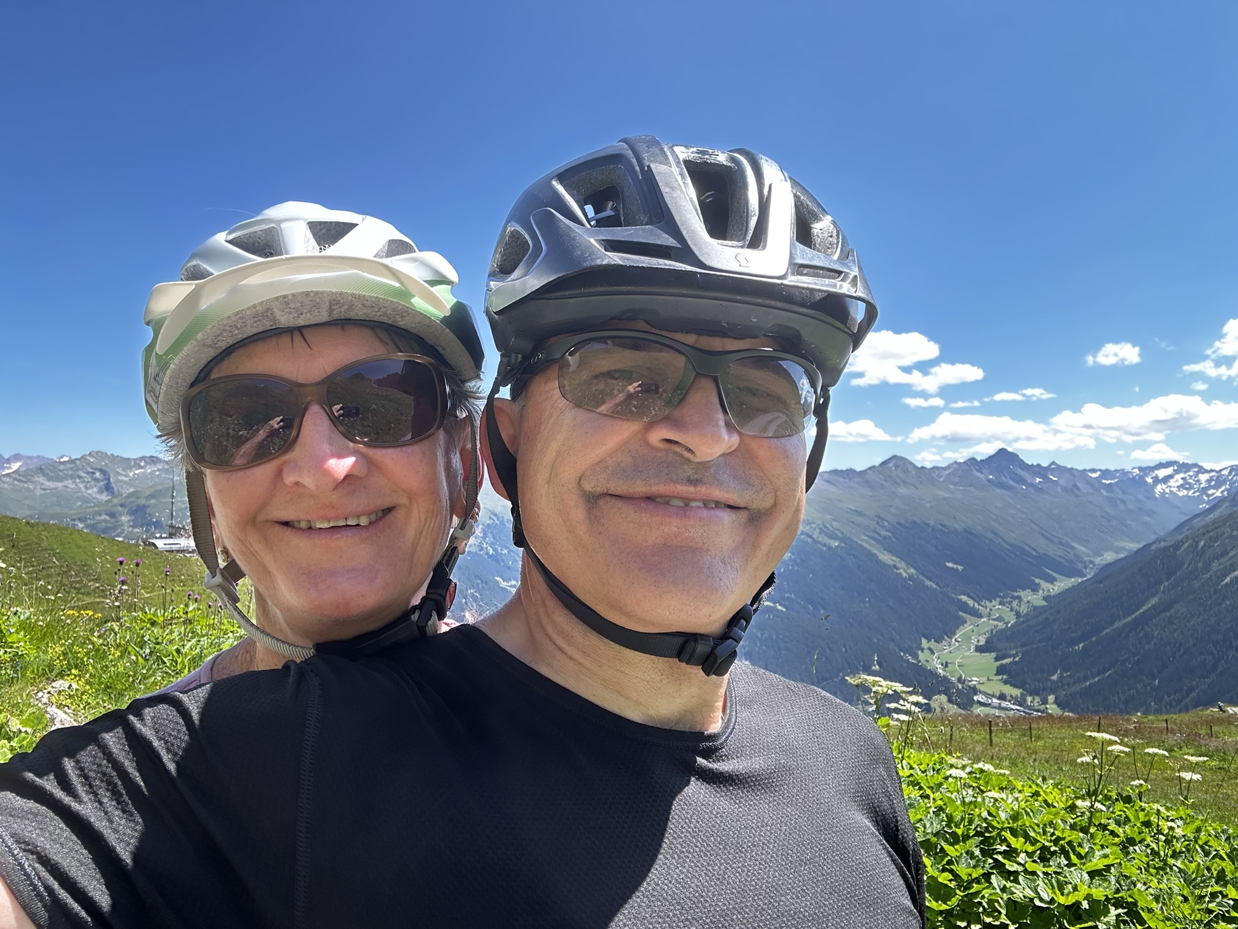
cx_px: 619
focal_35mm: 23
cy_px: 464
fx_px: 823
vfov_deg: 58.9
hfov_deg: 73.9
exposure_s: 1/283
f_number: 1.9
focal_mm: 2.69
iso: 25
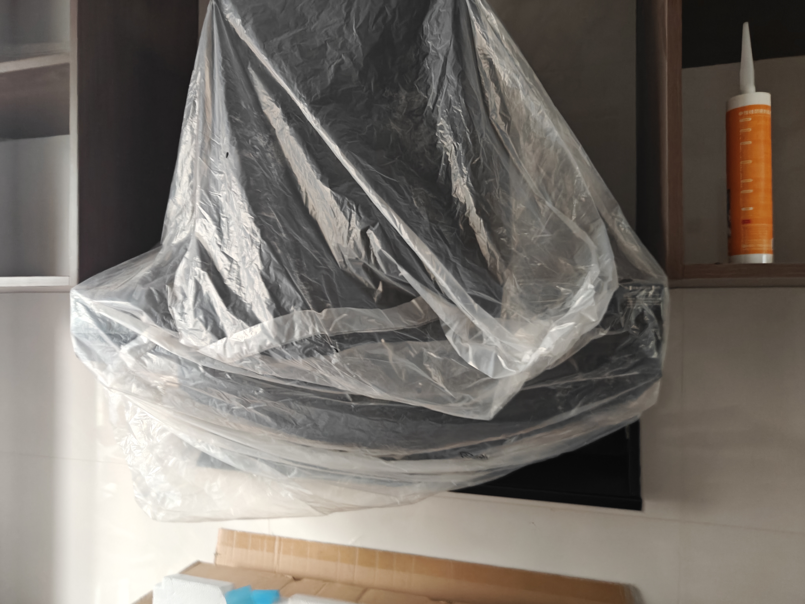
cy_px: 302
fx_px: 558
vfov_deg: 56.8
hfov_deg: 71.6
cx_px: 402
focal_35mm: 24
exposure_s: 1/50
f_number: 1.8
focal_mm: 5.59
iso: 400
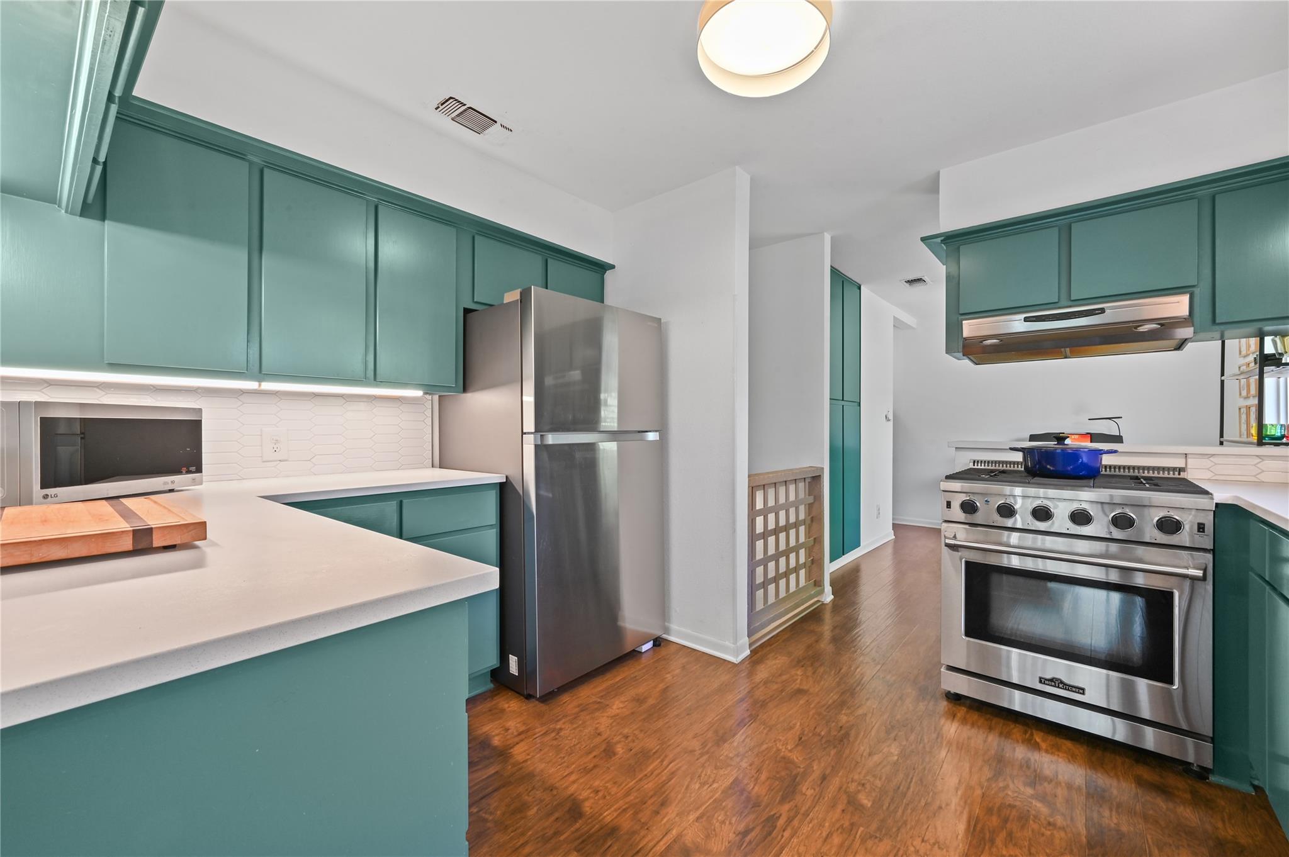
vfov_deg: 81.1
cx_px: 644
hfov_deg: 104.3
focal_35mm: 14
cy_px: 428
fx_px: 501
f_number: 14
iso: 200
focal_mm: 14
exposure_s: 1/2
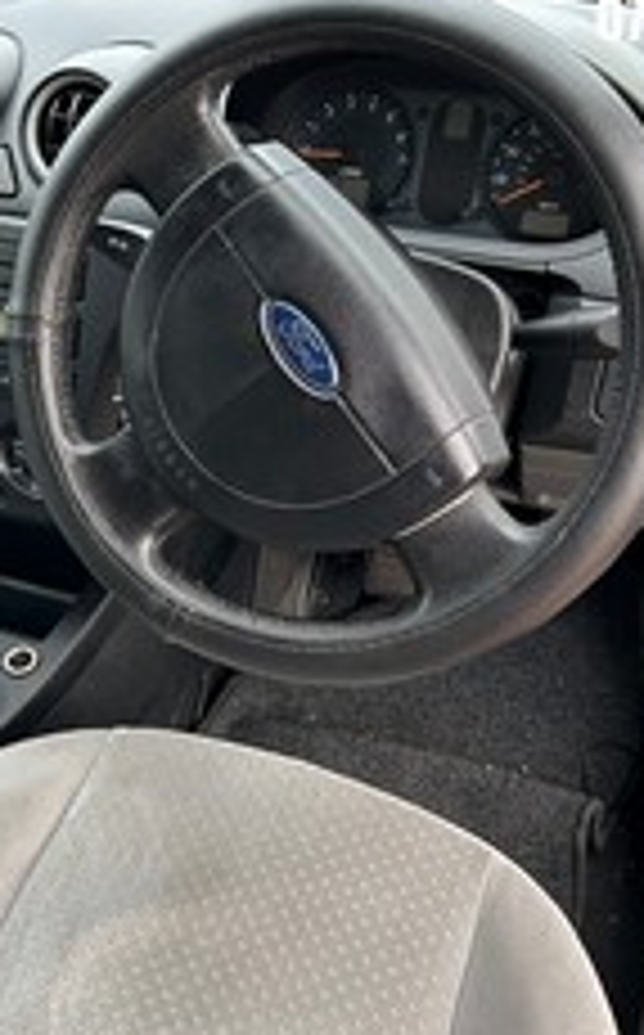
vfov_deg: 47.3
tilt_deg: -35.3
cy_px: 522
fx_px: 1184
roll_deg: +6.4
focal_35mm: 42
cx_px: 131
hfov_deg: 29.7
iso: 125
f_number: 1.5
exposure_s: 1/88
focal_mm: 5.7
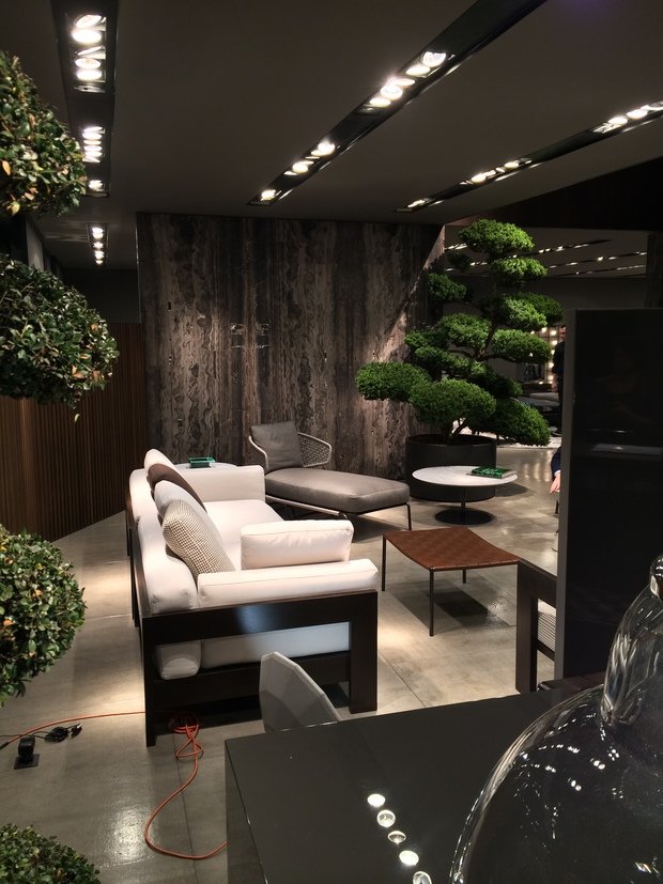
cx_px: 332
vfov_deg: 60.0
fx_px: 766
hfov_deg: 46.8
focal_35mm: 30
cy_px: 442
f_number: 2.2
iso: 80
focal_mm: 4.12
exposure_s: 1/30
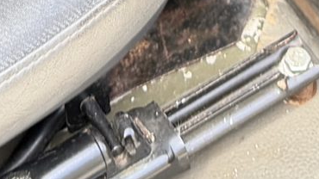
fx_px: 1531
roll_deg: +1.4
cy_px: -642
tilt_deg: -30.7
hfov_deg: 11.9
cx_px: 65
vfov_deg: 5.5
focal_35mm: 181
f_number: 1.78
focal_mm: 6.76
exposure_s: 1/210
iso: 125
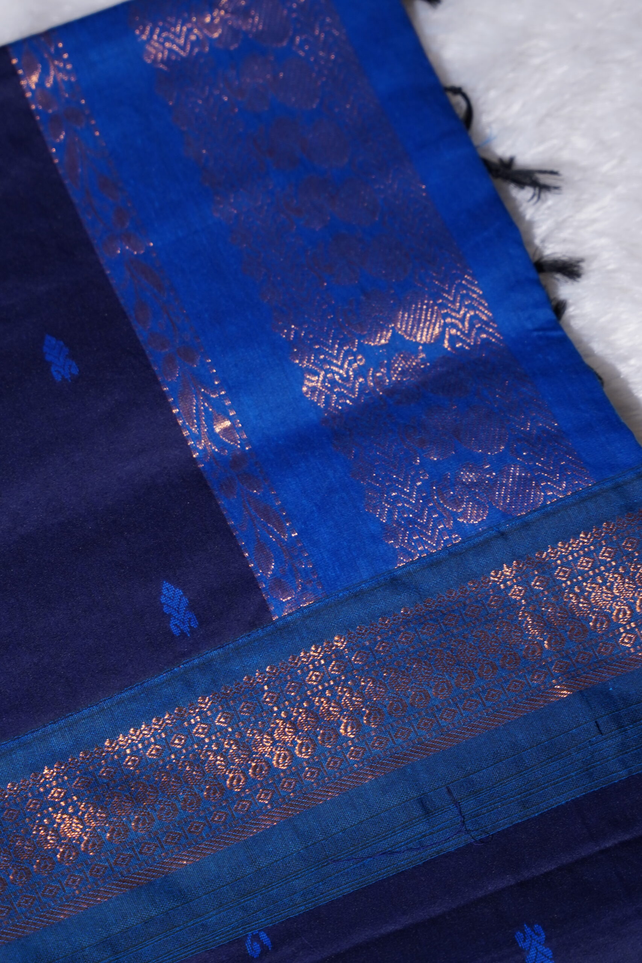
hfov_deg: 13.0
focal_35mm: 105
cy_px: 482
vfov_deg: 19.5
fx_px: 2808
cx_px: 321
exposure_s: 1/200
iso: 400
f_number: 2.8
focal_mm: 70
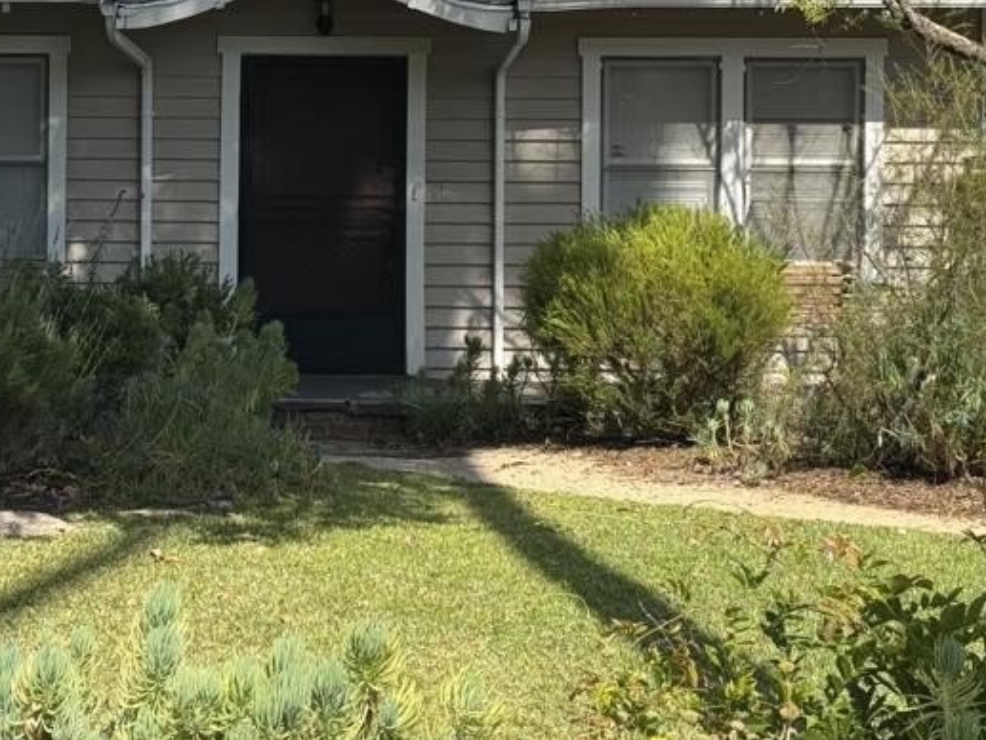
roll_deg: -0.1
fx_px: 2707
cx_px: 345
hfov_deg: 20.6
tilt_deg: +1.6
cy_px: 153
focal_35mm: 95
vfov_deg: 15.5
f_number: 1.78
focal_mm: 6.76
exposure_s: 1/2959
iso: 64
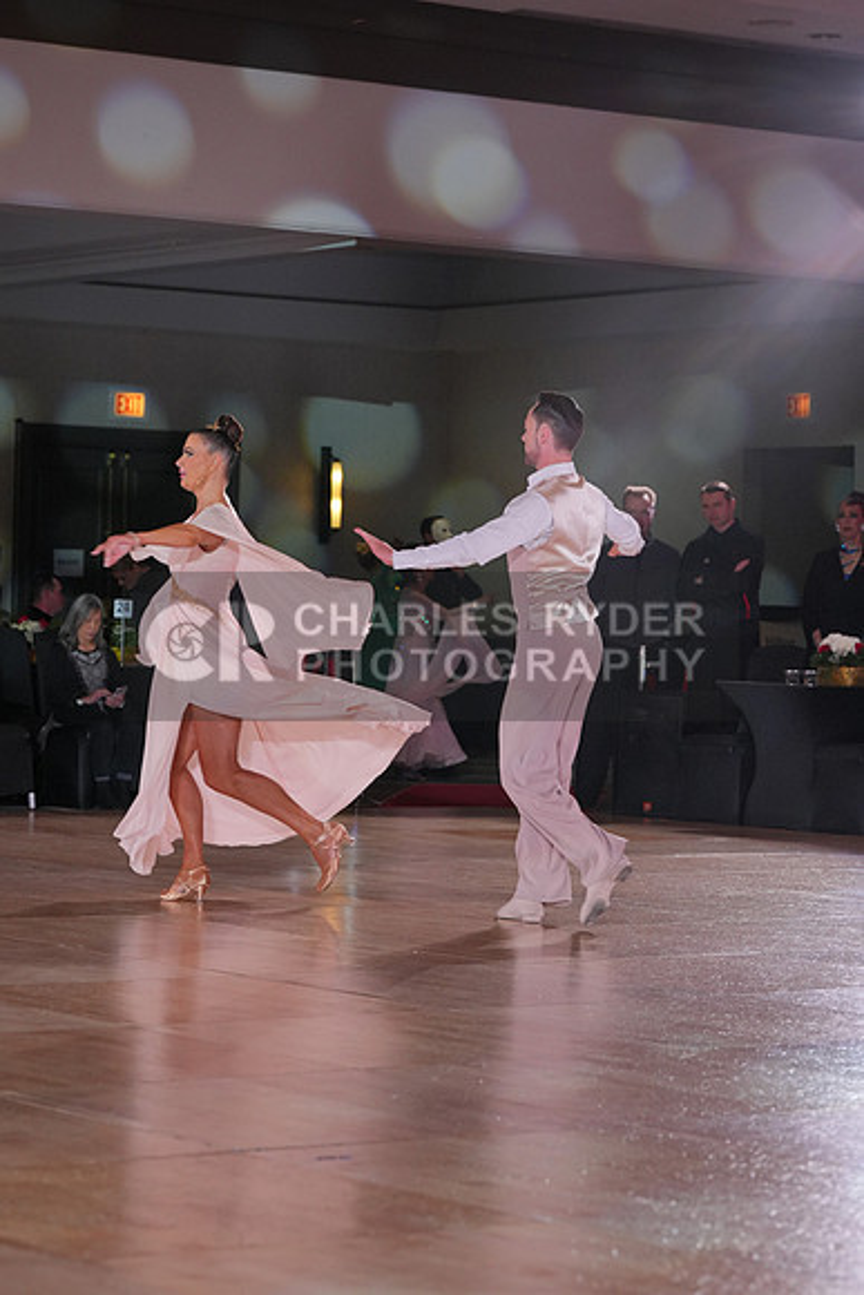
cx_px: 432
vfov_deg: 19.6
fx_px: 3741
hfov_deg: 13.2
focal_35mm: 104
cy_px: 648
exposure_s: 1/400
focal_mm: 104
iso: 2000
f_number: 5
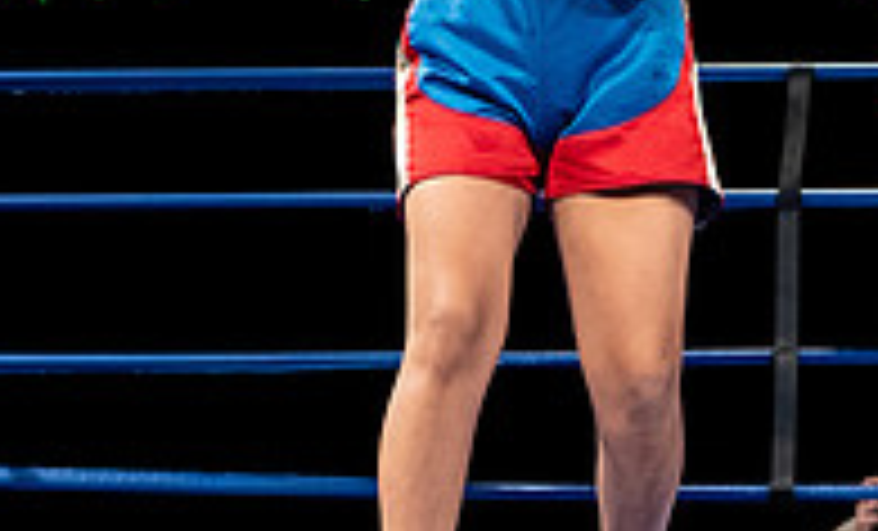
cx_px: 924
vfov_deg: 11.1
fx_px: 2633
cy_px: -233
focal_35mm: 111
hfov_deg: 18.3
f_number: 4
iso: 4000
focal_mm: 33
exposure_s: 1/800
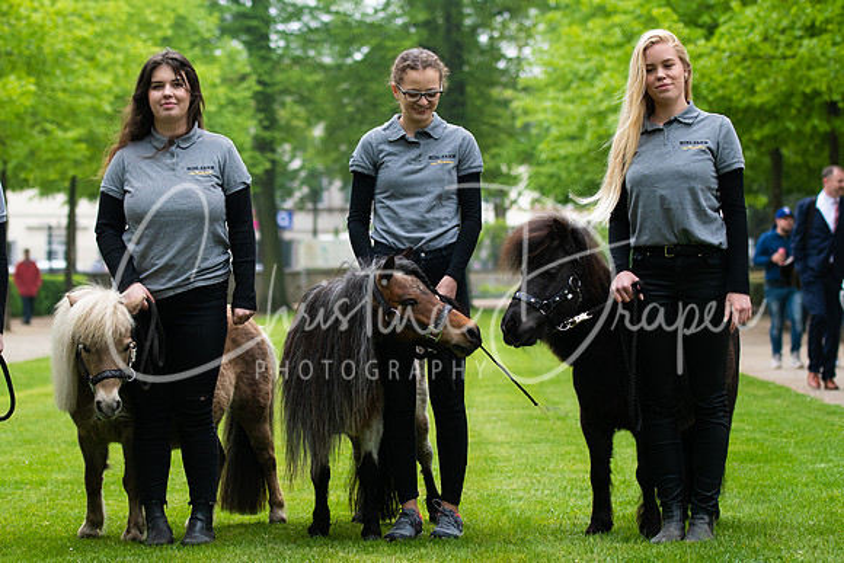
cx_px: 432
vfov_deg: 11.1
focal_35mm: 123
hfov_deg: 16.6
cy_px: 284
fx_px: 2892
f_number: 2.8
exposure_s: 1/1000
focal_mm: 70
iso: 250
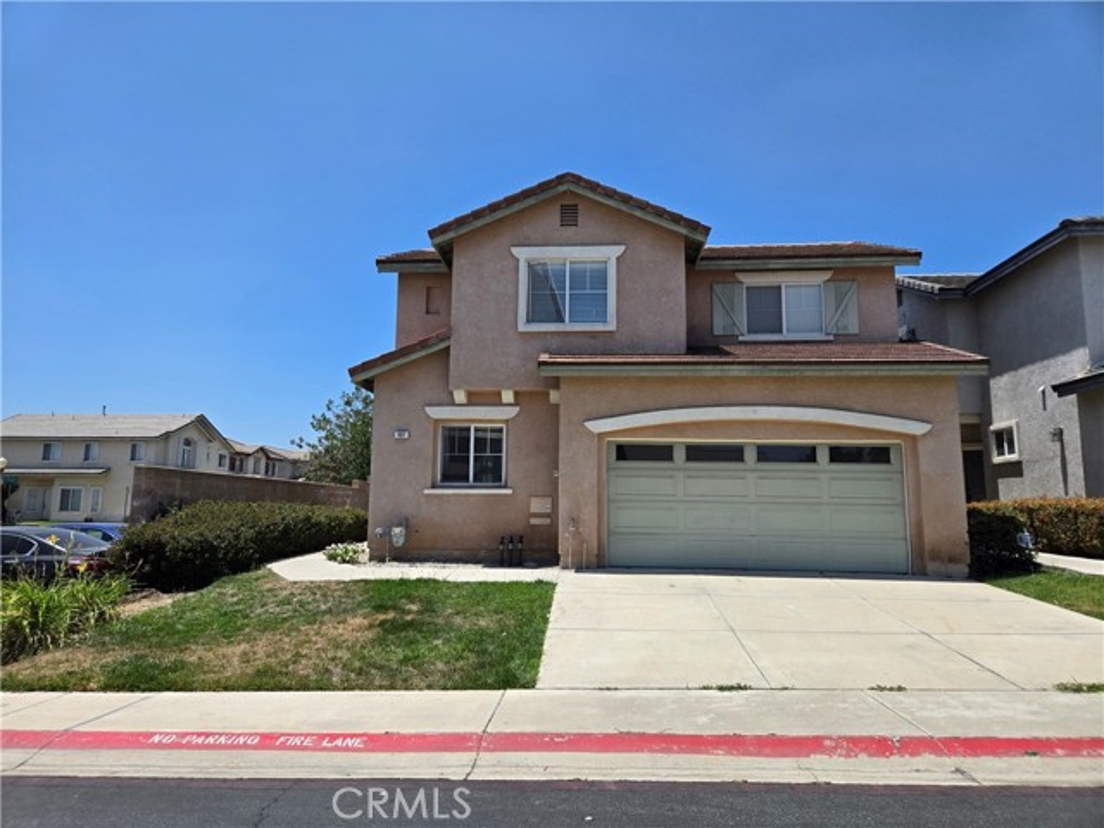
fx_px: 734
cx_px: 552
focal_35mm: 23
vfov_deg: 58.9
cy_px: 414
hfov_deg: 73.9
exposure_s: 1/2921
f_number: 1.8
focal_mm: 5.4
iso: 32
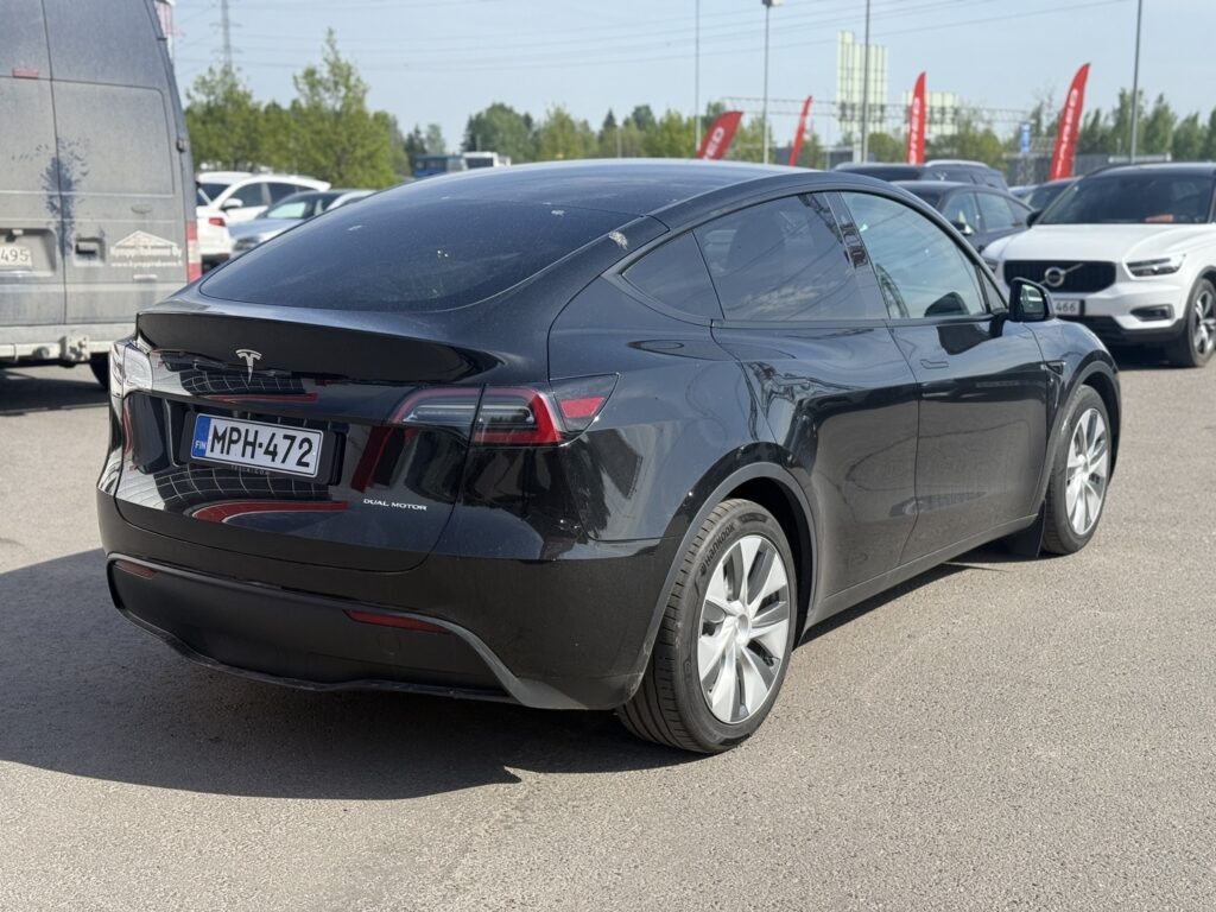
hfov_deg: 39.7
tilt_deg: -9.4
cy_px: 456
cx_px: 608
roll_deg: +0.7
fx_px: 1686
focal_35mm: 48
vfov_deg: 30.3
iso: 80
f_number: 1.78
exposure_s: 1/2577
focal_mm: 6.76
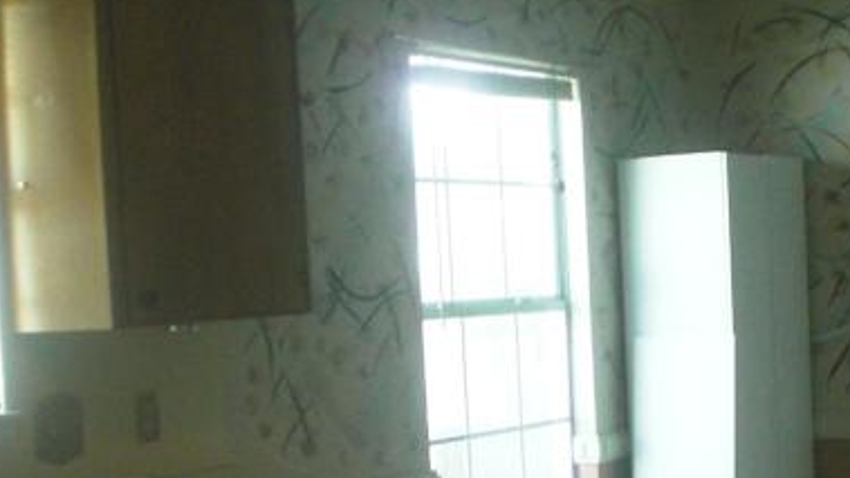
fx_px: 1735
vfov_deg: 15.3
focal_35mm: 77
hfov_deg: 26.6
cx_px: 756
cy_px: 505
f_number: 3.1
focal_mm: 6.3
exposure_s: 1/125
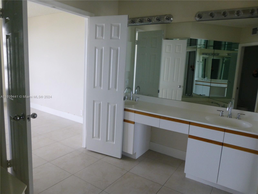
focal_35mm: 25
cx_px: 129
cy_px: 97
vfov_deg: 54.9
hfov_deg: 69.4
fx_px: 186
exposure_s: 1/60
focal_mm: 4.5
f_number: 3.1
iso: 200
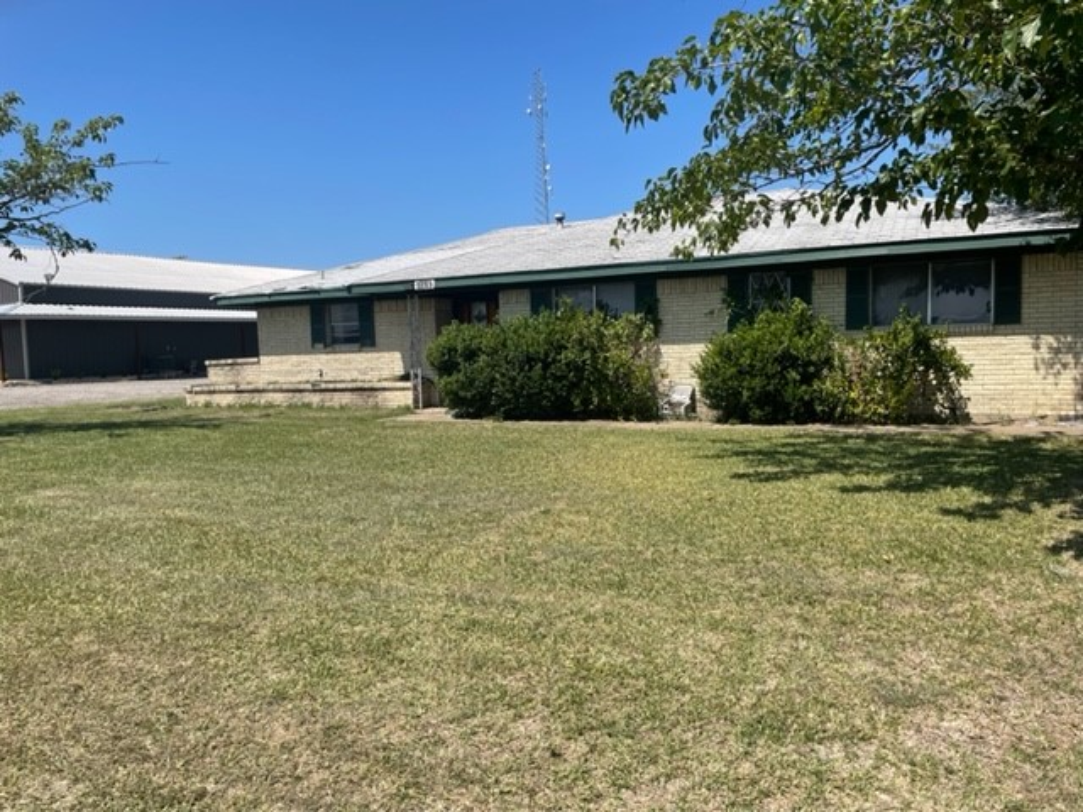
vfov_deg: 53.1
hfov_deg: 67.3
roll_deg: +2.4
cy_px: 406
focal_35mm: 26
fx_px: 813
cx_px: 542
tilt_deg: -4.0
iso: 32
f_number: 1.6
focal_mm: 4.2
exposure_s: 1/3401
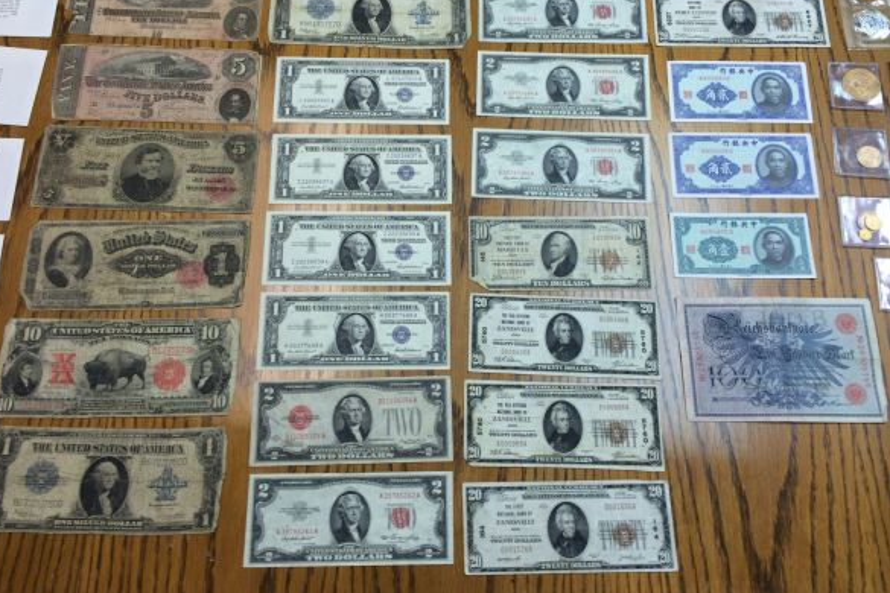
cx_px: 435
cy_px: 278
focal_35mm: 32
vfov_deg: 41.1
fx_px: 791
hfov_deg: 58.7
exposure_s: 1/60
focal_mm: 4.12
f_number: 2.2
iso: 50
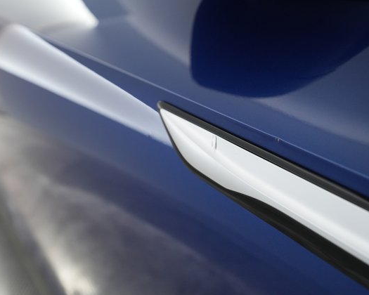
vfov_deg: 45.8
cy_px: 149
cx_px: 166
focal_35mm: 32
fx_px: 349
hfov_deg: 55.6
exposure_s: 1/125
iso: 3200
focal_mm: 28
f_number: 4.5
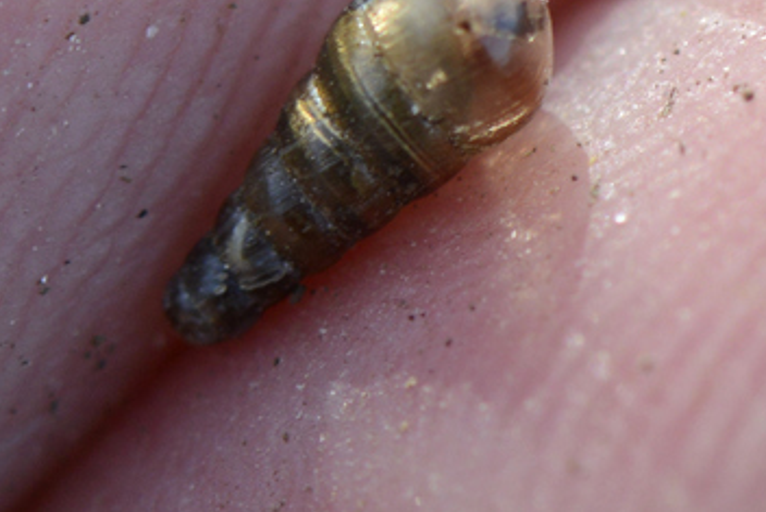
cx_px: 383
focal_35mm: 149
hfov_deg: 13.8
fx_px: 3172
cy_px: 156
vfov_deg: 9.2
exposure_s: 1/250
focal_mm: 105
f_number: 8
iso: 500
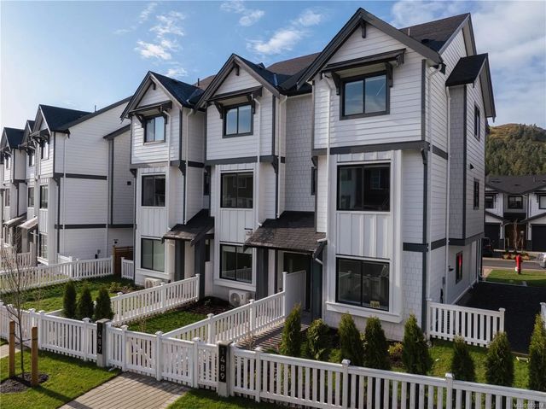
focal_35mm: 24
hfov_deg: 71.6
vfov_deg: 56.8
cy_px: 204
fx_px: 378
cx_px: 273
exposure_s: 1/240
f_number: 6.3
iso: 100
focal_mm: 12.29
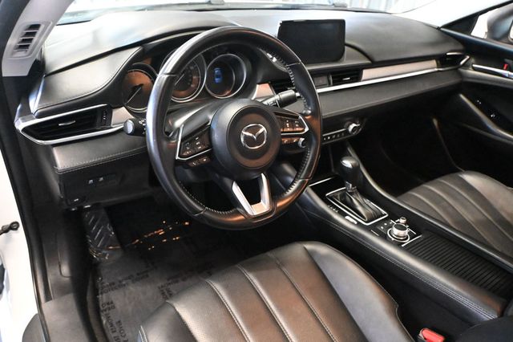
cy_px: 171
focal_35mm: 27
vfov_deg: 47.9
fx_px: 385
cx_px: 256
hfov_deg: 67.4
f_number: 3.5
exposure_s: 1/50
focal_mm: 18
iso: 12800
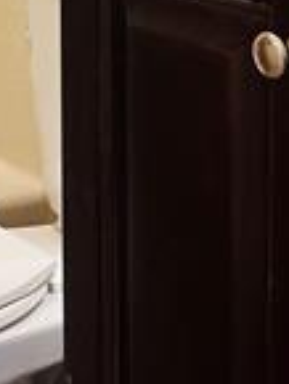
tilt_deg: -1.5
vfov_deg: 14.6
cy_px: -164
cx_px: -98
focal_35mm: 127
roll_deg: +0.2
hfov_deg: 11.4
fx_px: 1412
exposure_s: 1/60
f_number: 1.78
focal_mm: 6.86
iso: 160
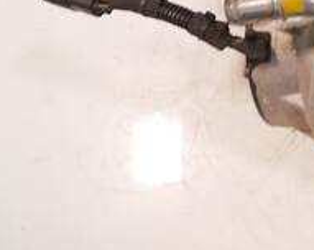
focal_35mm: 59
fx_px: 547
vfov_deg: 24.5
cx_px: 363
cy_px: 0
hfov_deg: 28.4
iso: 500
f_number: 3.5
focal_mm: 12
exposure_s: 1/60
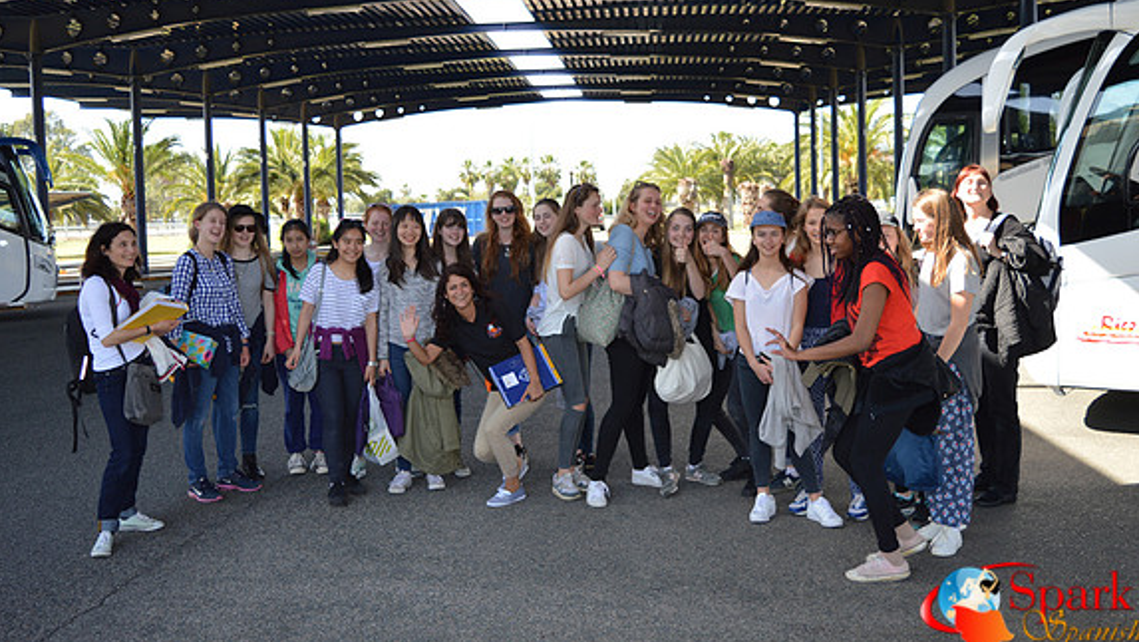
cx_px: 570
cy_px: 276
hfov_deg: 54.6
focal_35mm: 37
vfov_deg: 32.4
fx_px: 1104
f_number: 4
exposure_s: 1/125
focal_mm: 23
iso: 100
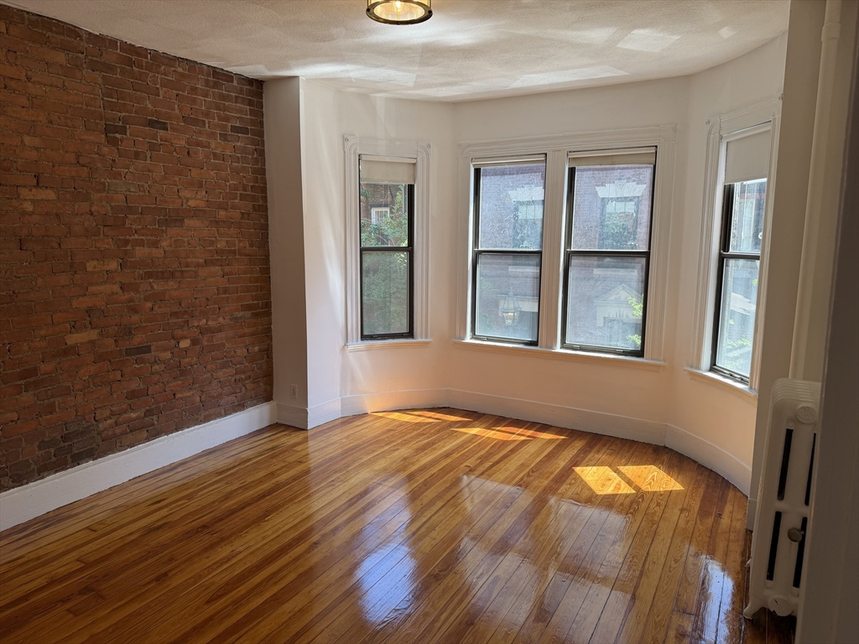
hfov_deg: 71.6
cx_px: 430
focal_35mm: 24
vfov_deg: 56.8
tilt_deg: -8.1
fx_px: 596
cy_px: 322
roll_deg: -0.5
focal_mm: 6.76
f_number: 1.78
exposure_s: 1/173
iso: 64
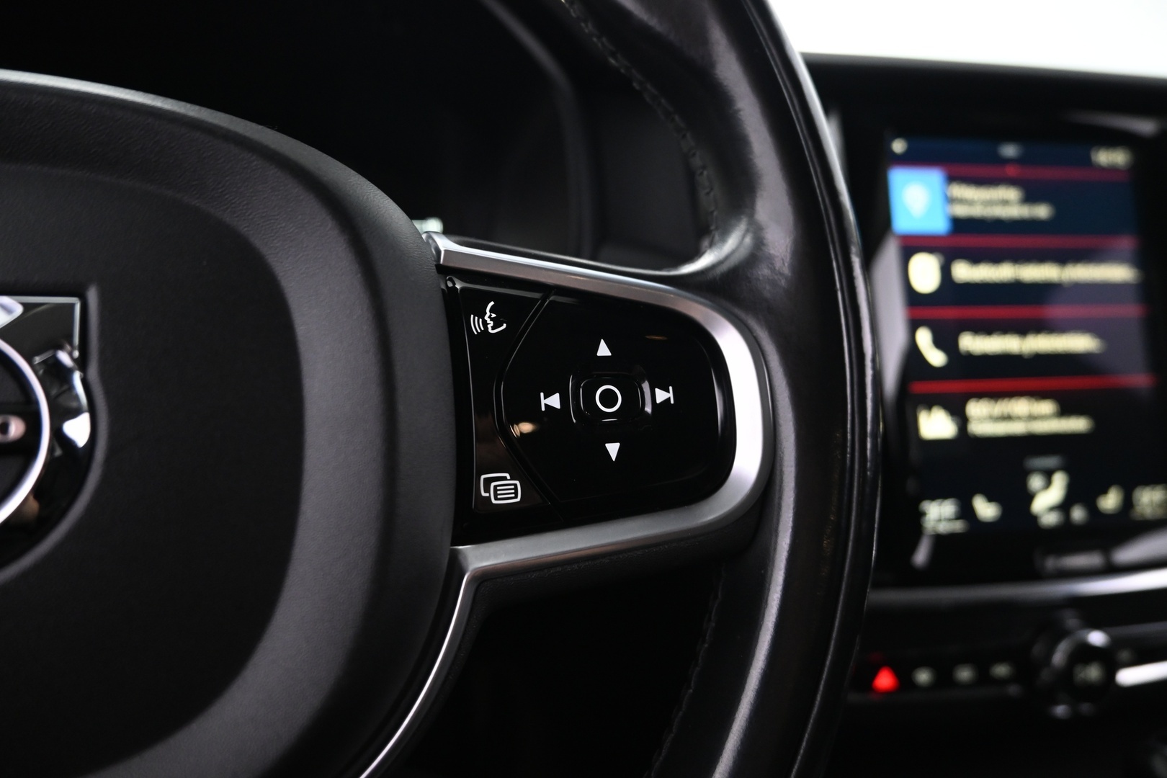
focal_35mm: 24
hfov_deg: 73.7
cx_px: 584
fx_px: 778
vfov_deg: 53.1
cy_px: 389
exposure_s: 1/10
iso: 1600
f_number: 3.5
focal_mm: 16
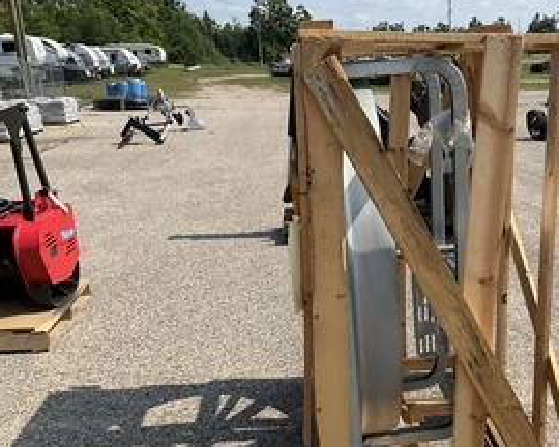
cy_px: 296
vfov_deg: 35.3
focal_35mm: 42
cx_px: 360
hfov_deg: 43.4
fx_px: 695
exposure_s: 1/1730
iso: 25
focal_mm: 3
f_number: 1.8
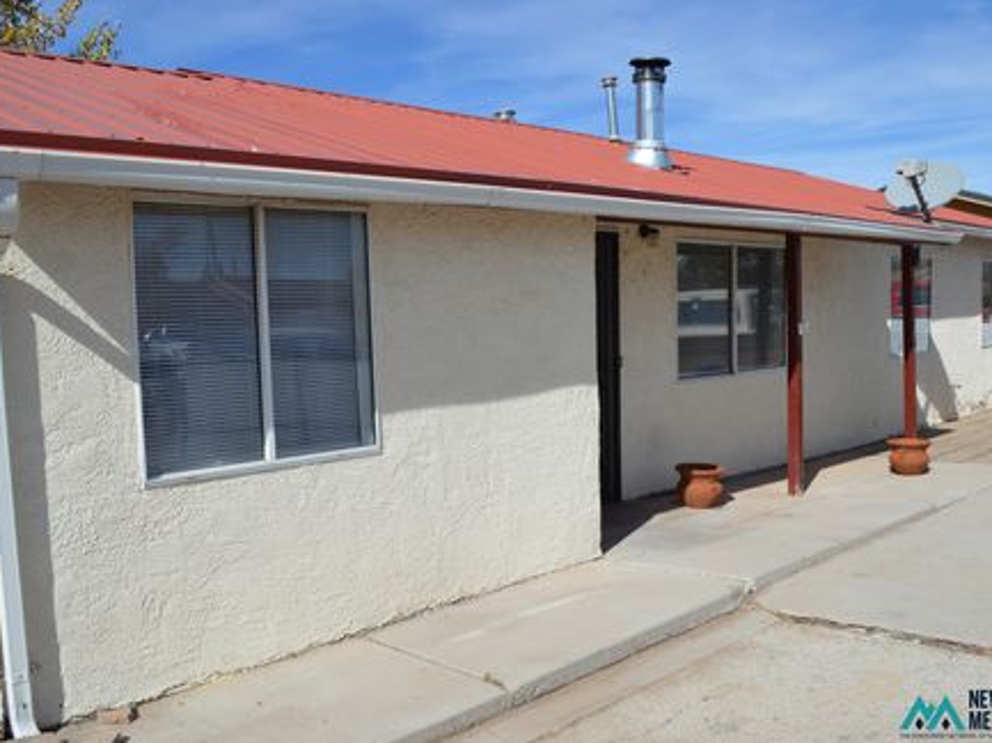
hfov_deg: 60.0
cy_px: 368
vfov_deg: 46.7
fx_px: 859
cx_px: 504
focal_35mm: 30
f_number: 9
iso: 100
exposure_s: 1/320
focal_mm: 18
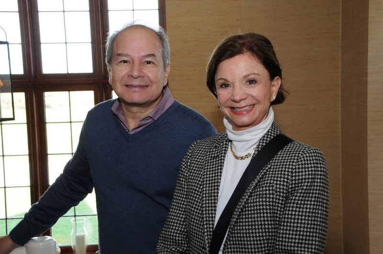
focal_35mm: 51
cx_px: 192
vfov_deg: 26.4
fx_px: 542
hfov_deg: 38.9
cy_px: 127
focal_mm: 34
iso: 500
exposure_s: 1/60
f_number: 8
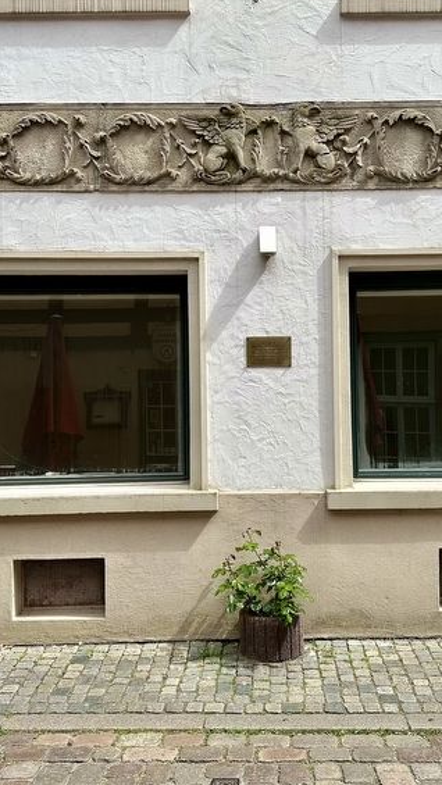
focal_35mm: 37
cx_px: 264
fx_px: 771
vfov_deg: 54.0
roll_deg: +0.6
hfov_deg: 31.9
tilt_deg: +3.0
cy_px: 382
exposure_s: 1/2660
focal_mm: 6.86
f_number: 1.78
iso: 80
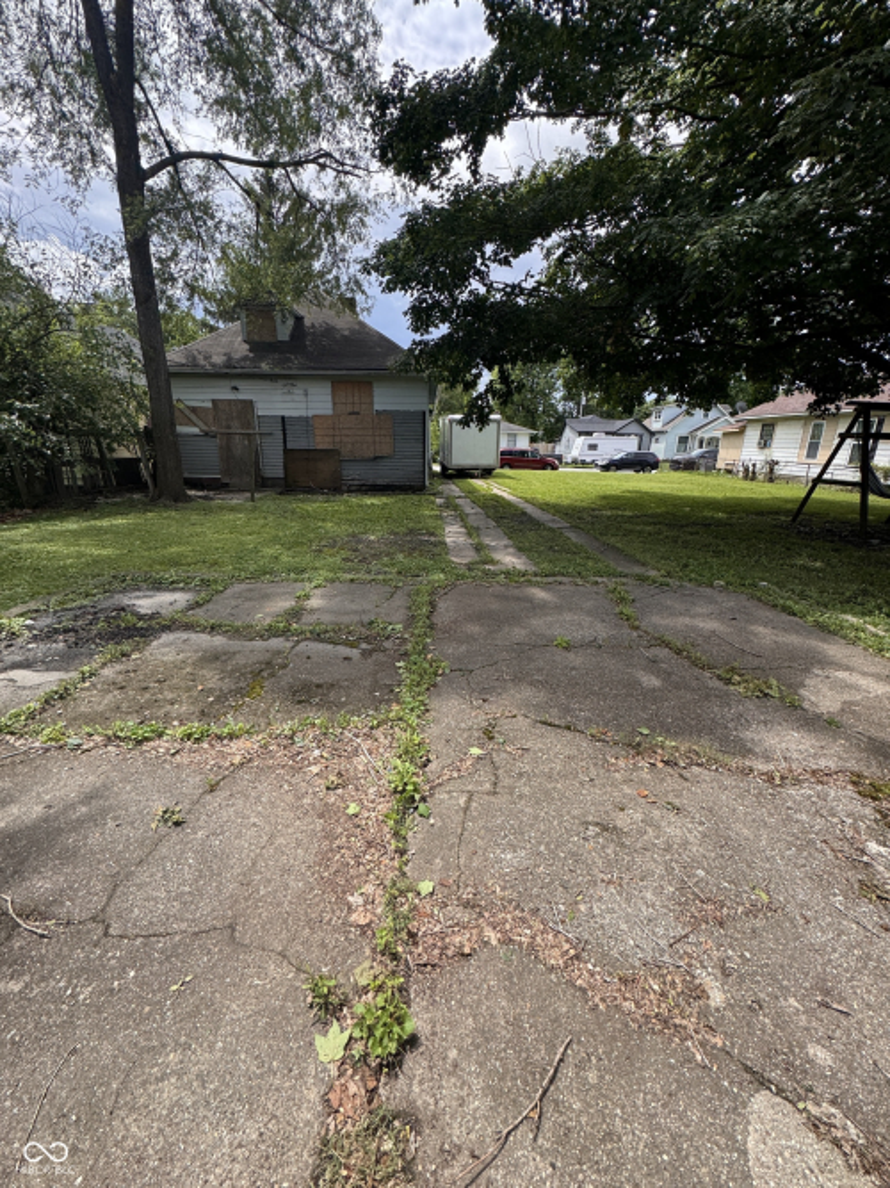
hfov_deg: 85.7
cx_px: 445
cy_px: 594
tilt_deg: -16.0
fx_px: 480
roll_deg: +1.1
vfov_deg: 102.1
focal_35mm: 14
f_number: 2.2
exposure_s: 1/657
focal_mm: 2.22
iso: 40
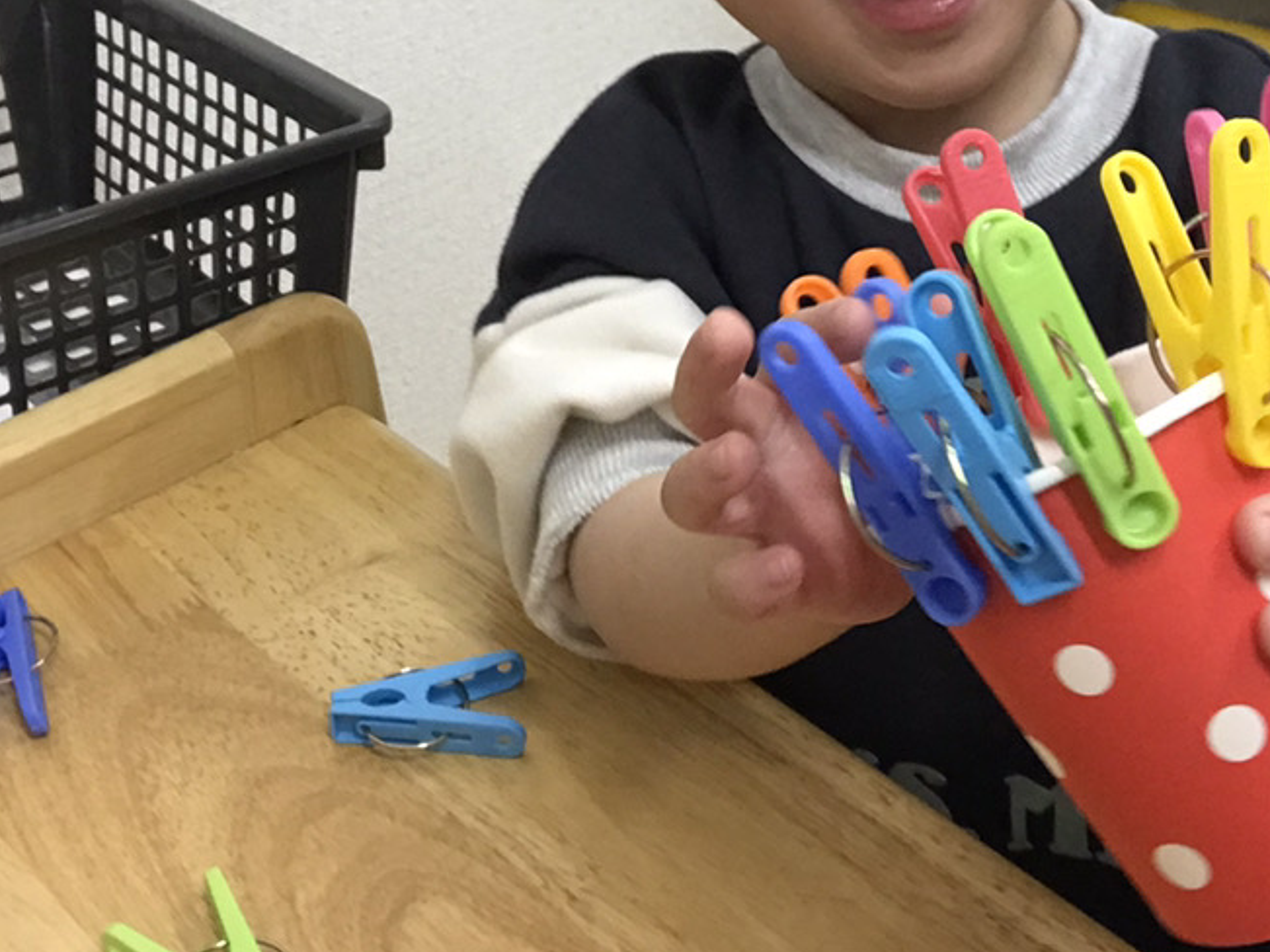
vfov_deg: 24.3
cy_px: 158
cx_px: 652
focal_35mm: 59
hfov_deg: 32.7
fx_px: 2164
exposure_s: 1/30
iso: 80
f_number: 2.2
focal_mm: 2.87
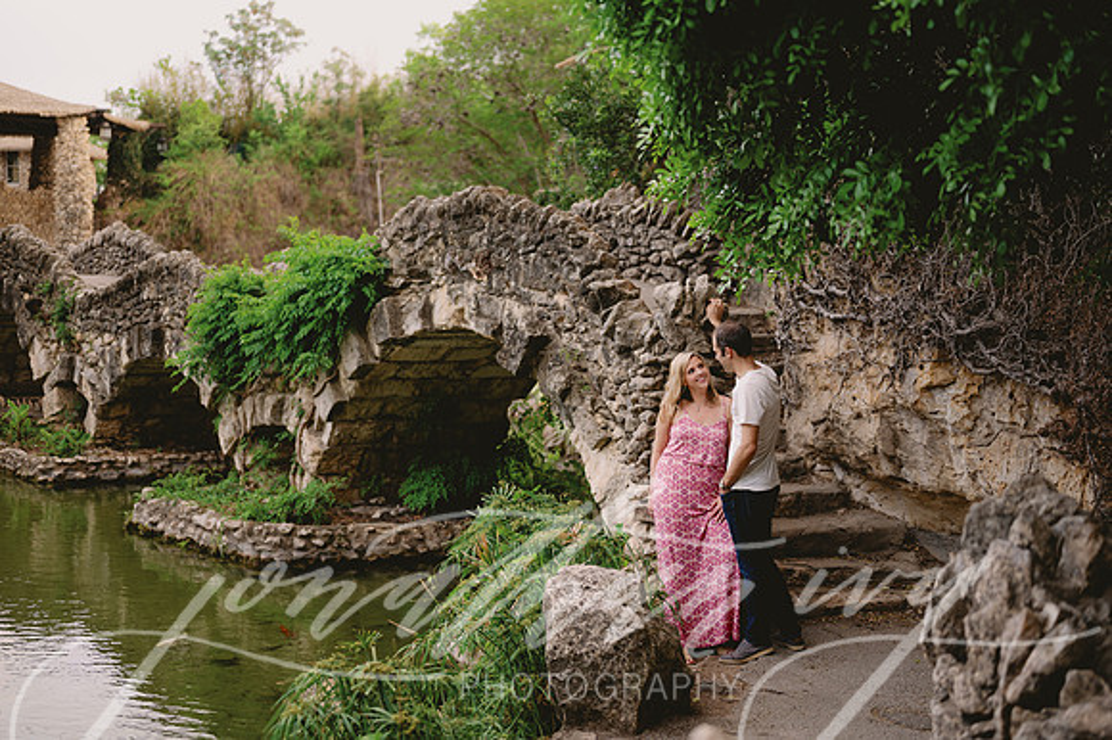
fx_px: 1544
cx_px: 556
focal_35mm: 50
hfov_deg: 39.6
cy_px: 370
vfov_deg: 27.0
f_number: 2
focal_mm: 50
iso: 80
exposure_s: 1/200
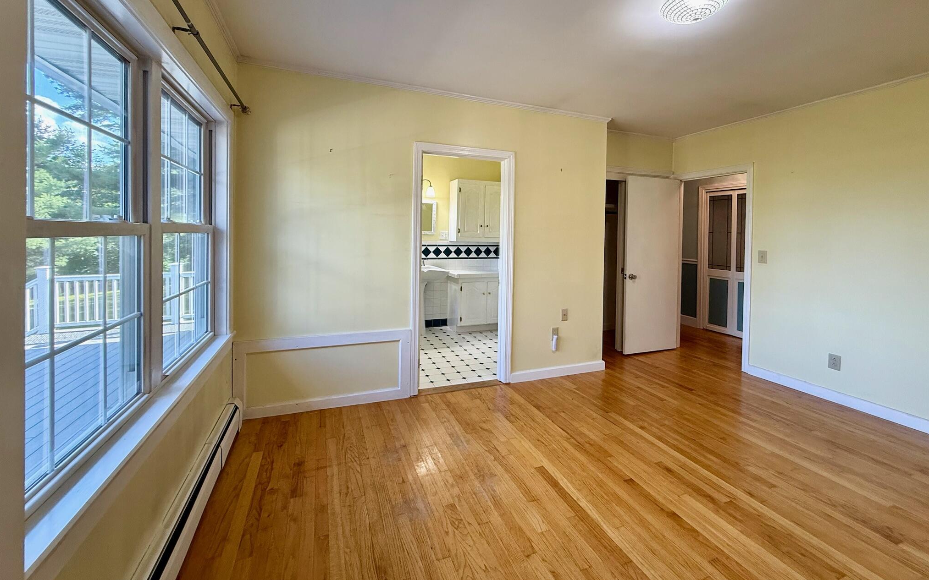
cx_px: 468
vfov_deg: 74.0
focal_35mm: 15
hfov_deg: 101.5
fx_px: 380
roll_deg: -1.2
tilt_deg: +0.0
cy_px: 235
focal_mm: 2.22
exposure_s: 1/120
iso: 200
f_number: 2.2
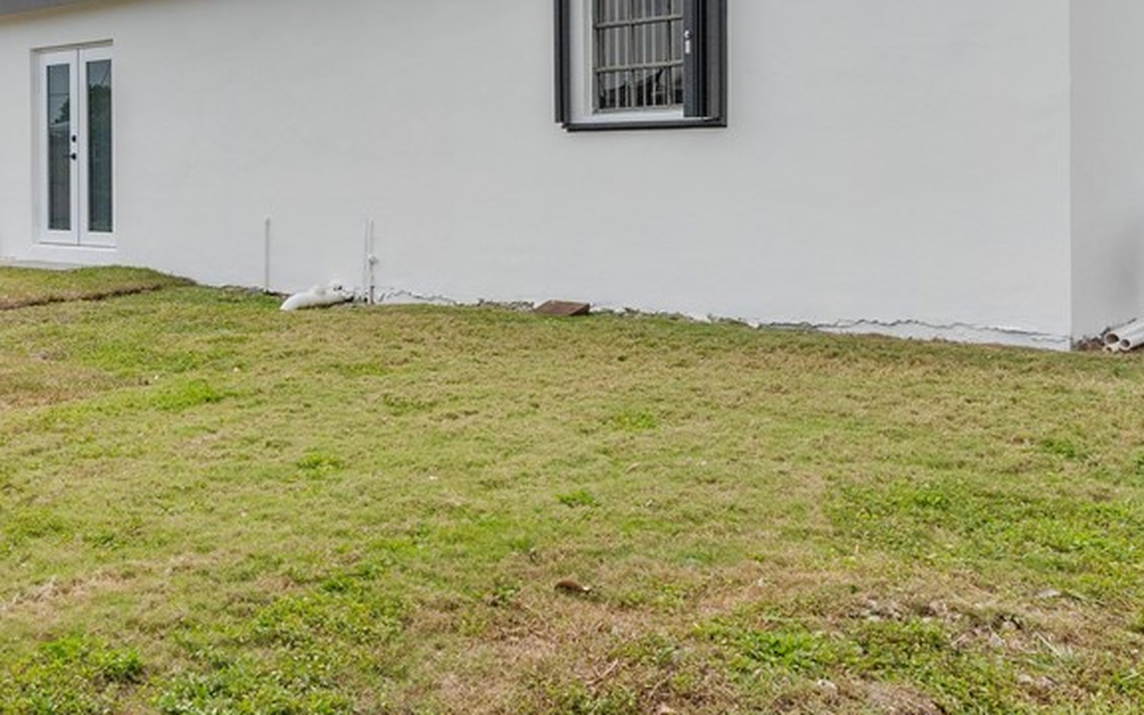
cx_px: 408
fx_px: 1309
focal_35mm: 42
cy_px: 184
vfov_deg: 30.1
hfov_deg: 46.6
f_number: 8
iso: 100
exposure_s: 1/80
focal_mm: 14
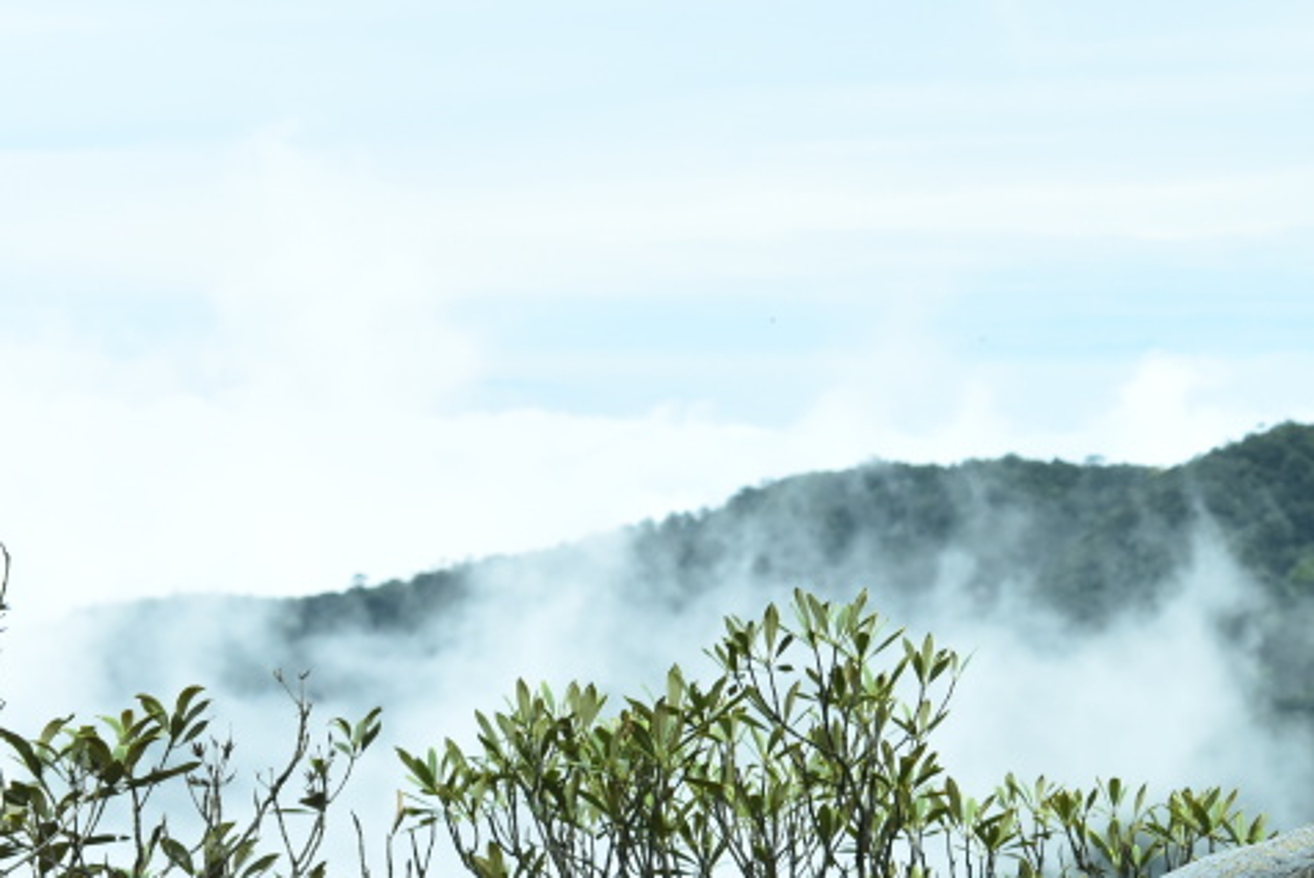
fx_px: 4602
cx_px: 1645
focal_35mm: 126
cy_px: 752
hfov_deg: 15.6
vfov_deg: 10.8
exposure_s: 1/1600
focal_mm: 50
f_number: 8
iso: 800
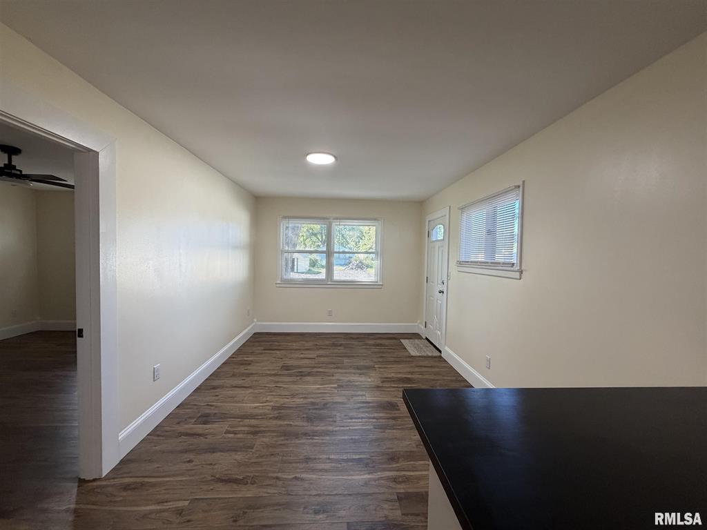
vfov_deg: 85.7
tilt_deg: -2.4
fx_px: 286
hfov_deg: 102.1
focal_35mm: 14
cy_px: 265
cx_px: 354
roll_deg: -1.0
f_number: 2.2
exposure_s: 1/120
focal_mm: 2.22
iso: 320
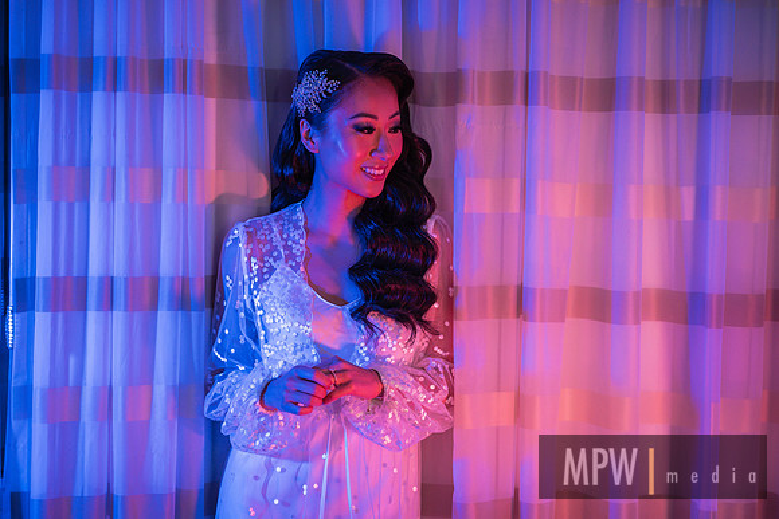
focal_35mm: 75
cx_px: 390
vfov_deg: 18.2
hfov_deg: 27.0
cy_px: 260
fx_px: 1623
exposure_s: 1/160
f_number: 1.8
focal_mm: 75
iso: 500
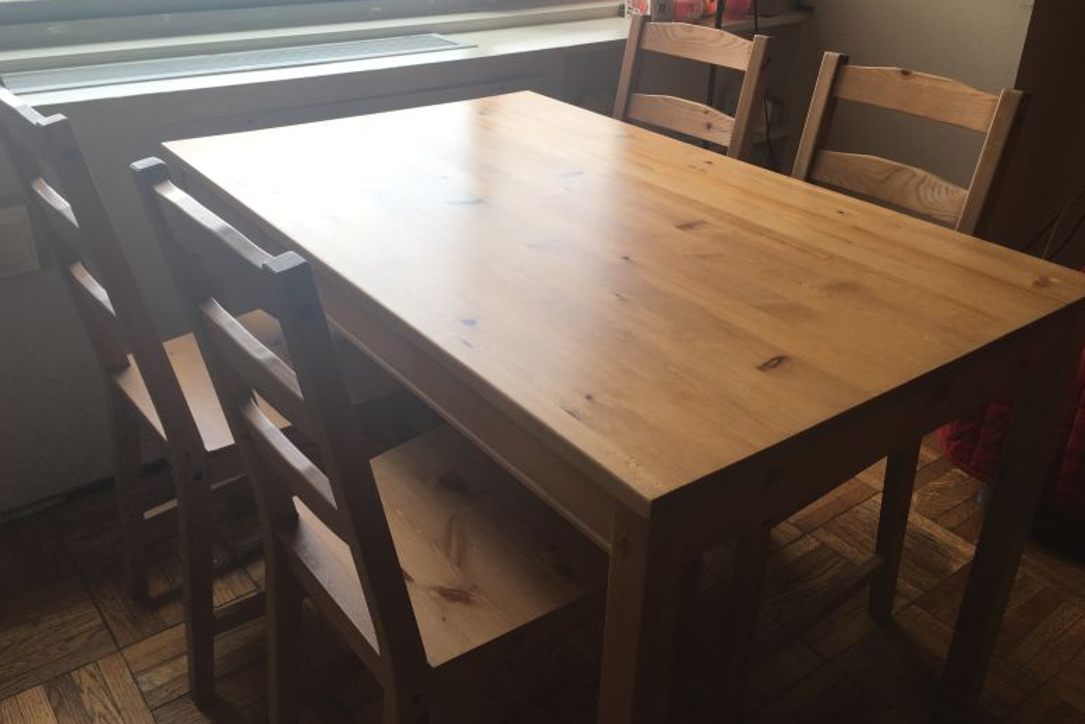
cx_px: 549
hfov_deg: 60.3
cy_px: 347
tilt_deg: -26.7
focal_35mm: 31
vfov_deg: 42.3
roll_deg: -2.1
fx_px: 934
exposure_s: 1/120
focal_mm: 4.15
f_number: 2.2
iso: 25
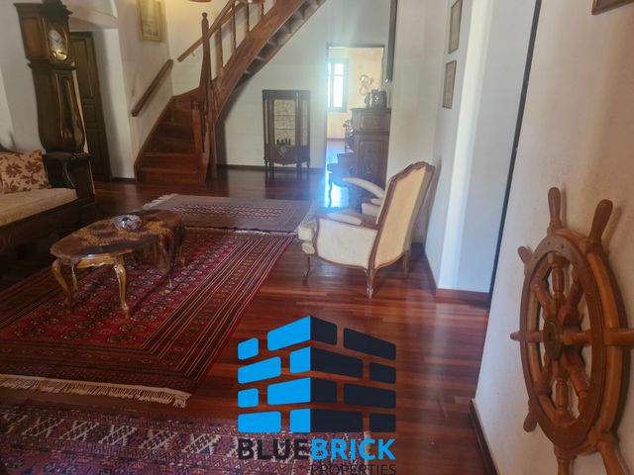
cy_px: 238
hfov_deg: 73.9
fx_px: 421
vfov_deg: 58.9
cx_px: 317
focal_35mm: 23
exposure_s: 1/50
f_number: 1.8
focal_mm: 5.54
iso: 800
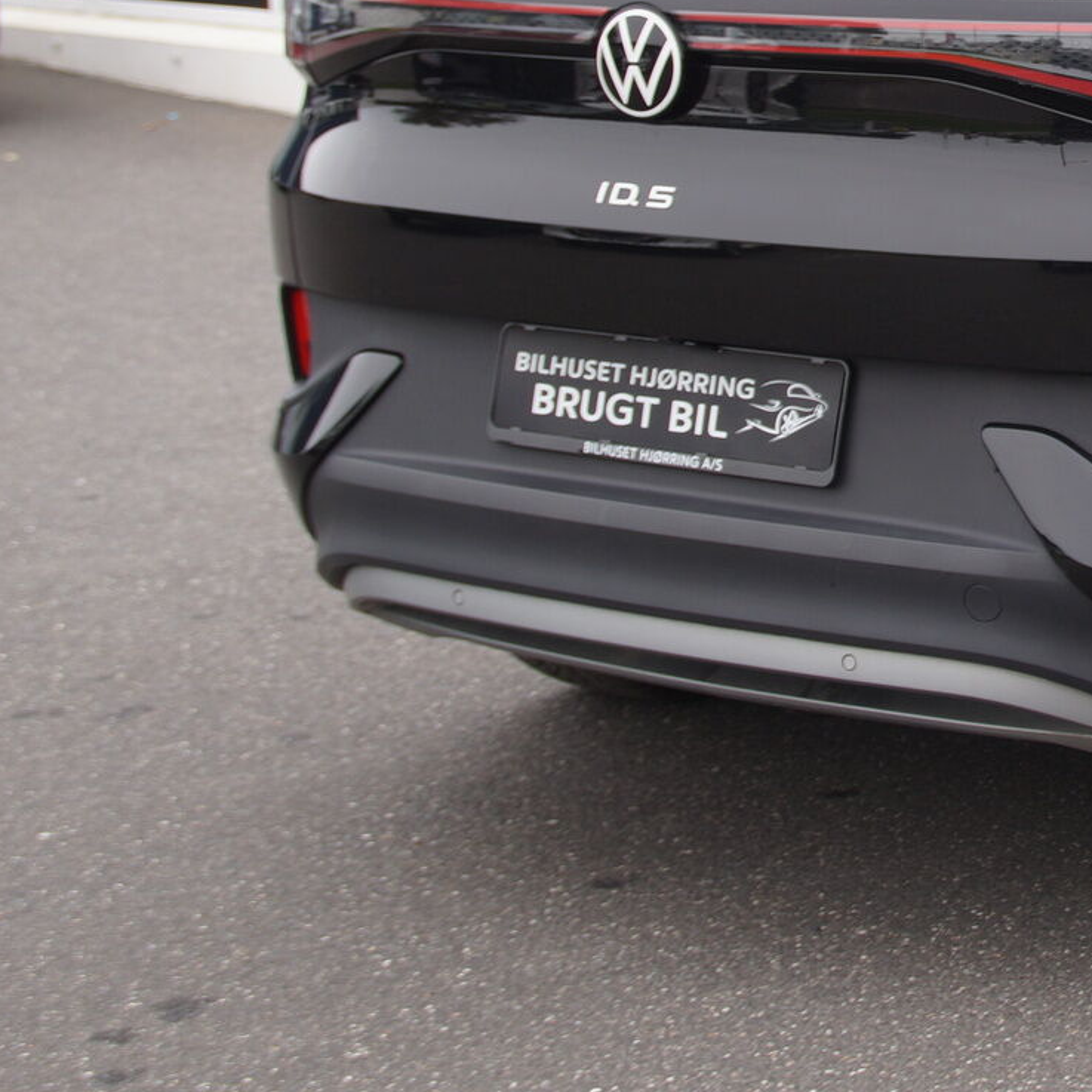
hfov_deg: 17.8
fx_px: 3319
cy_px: 166
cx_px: 1316
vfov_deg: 18.5
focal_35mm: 93
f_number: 4.5
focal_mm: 28
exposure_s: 1/80
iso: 100
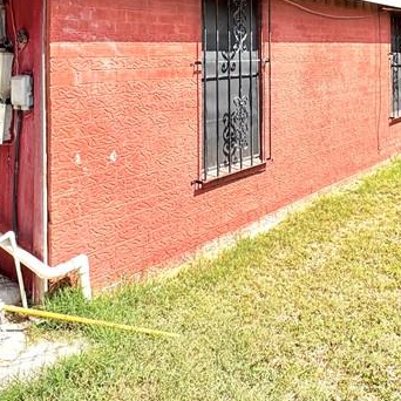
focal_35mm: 37
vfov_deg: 41.5
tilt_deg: +0.8
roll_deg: -0.6
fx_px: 485
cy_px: 43
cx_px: 274
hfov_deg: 44.1
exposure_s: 1/741
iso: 40
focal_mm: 2.22
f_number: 2.2
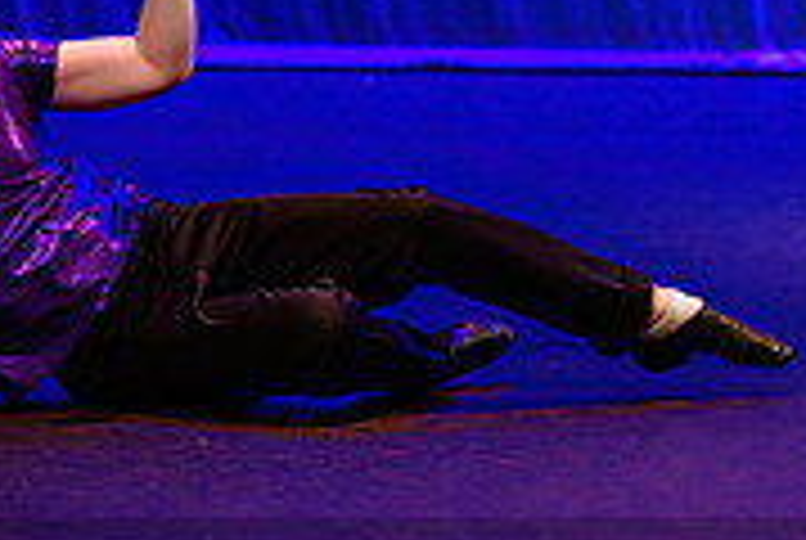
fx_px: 12917
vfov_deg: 2.4
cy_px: -156
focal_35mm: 576
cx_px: 432
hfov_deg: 3.6
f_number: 2.8
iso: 1250
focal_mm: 140
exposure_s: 1/320
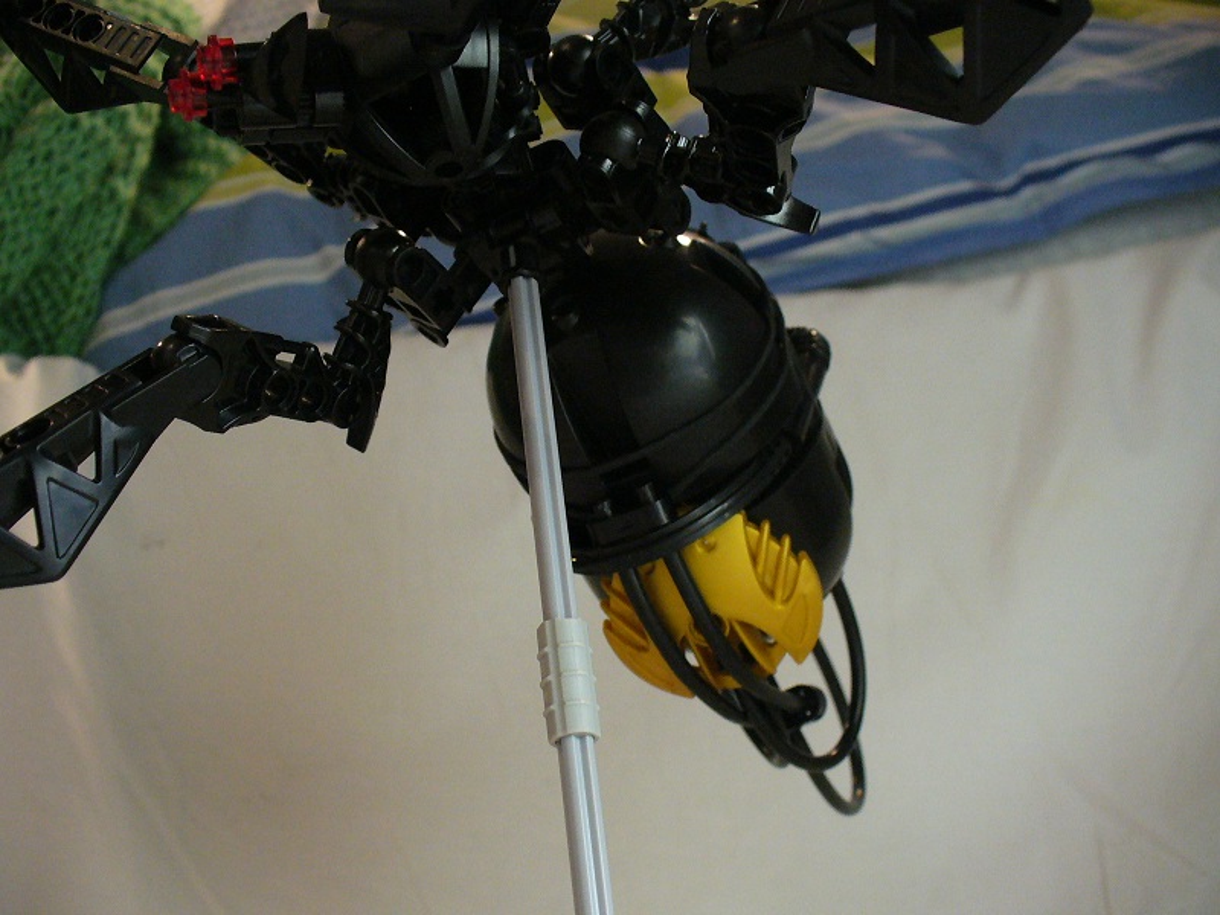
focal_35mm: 37
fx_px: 1304
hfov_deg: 50.1
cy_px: 458
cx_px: 610
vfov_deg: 38.7
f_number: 2.8
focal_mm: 6.1
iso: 200
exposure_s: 1/15
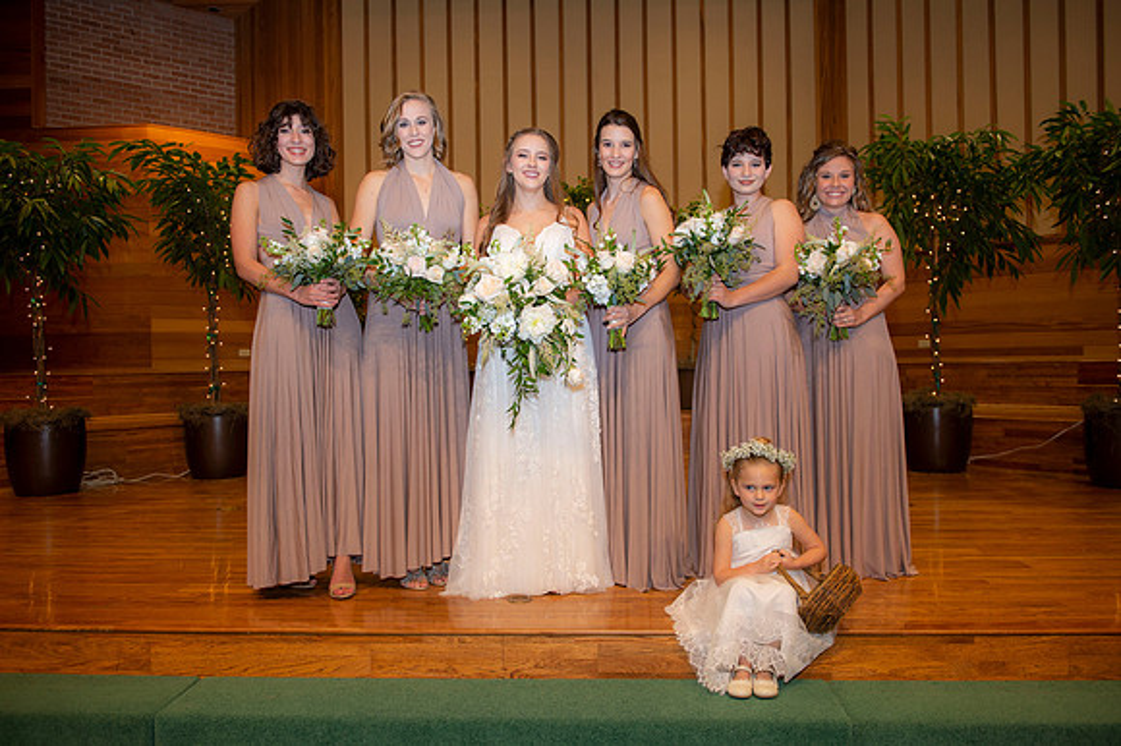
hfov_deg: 63.7
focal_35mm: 29
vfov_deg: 44.9
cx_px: 560
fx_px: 902
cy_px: 373
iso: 640
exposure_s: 1/160
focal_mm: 29
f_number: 4
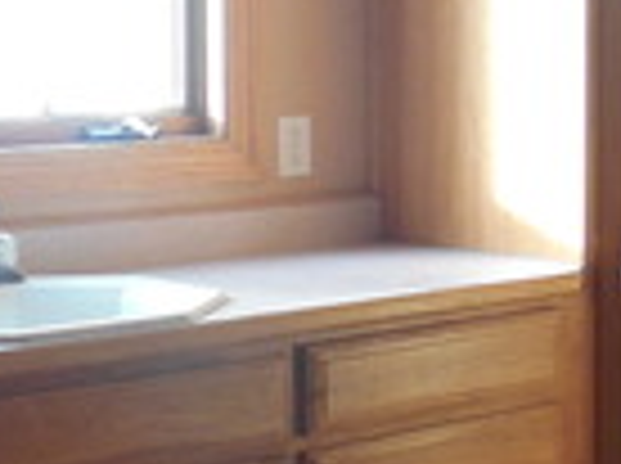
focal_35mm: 116
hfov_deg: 14.8
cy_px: 81
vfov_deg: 12.7
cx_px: 1130
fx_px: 2077
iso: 360
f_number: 3.3
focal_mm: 4.5
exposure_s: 1/30
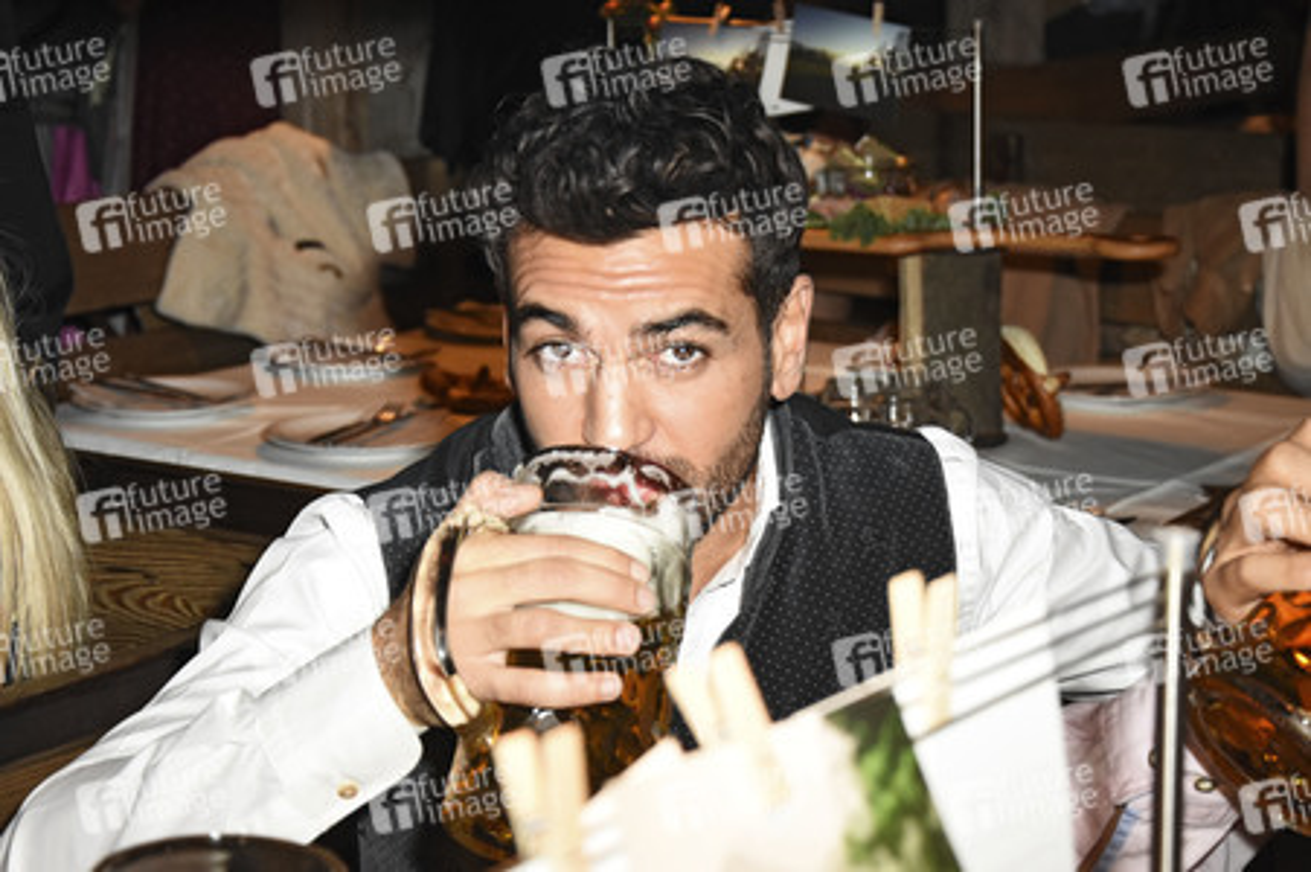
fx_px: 2838
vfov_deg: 17.5
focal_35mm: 78
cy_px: 436
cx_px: 656
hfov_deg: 26.0
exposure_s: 1/125
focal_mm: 52
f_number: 6.3
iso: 1600
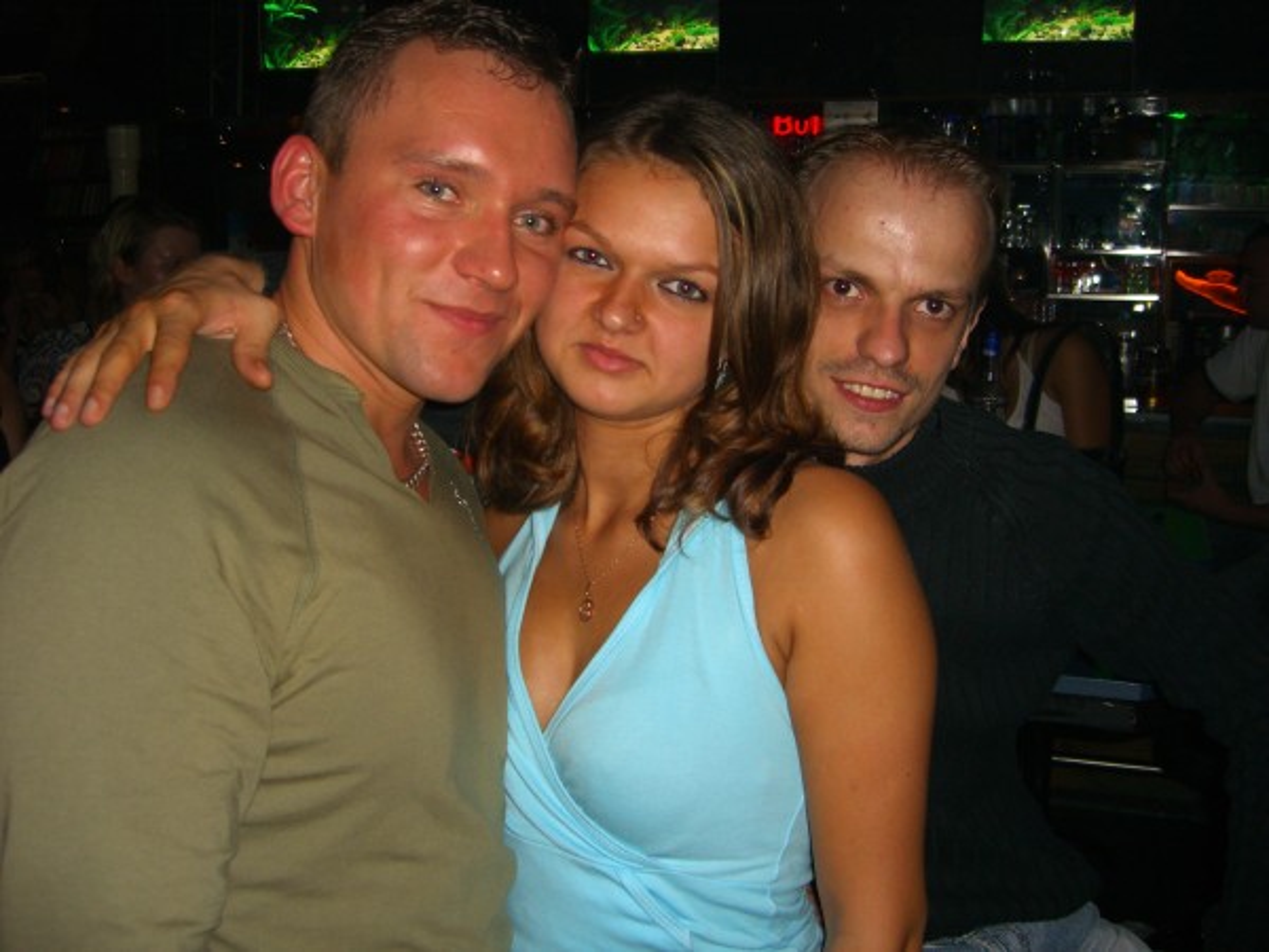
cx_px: 634
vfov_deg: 37.7
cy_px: 476
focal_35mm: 38
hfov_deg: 49.0
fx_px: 1393
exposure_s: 1/60
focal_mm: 7.9
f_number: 2.8
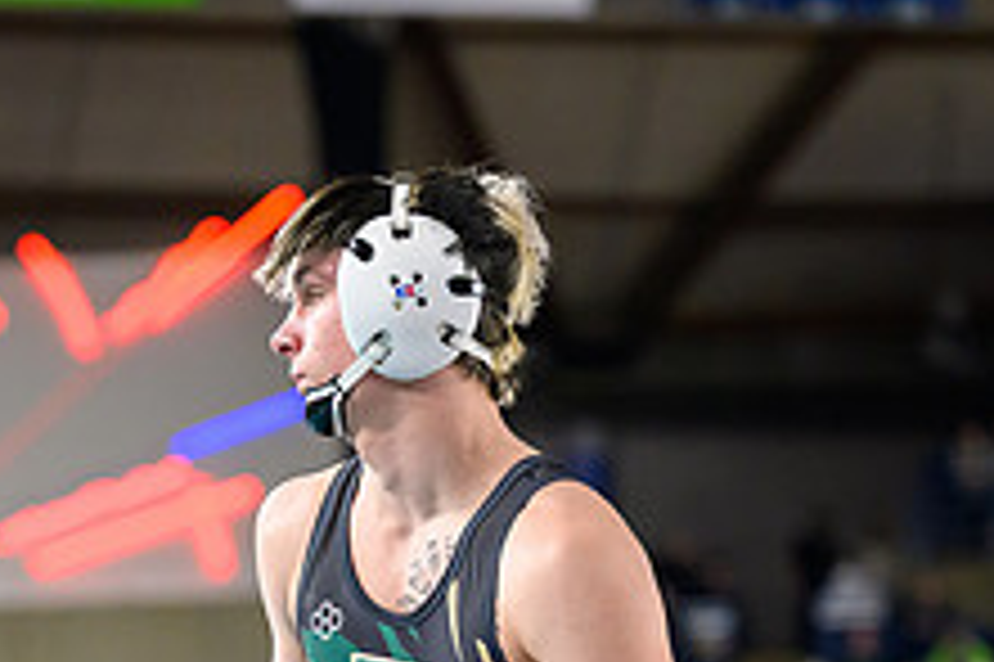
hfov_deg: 7.0
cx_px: 172
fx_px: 8056
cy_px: 997
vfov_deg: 4.7
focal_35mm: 292
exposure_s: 1/800
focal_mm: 95
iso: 3200
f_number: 2.8
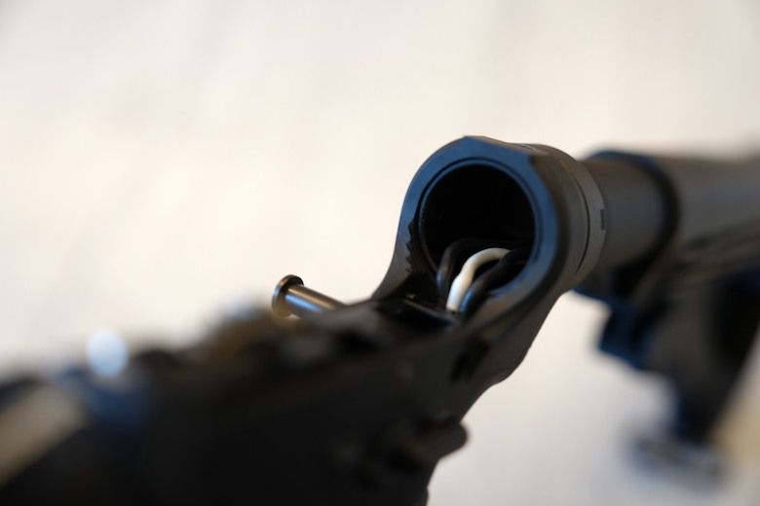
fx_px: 950
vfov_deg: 29.9
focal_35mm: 45
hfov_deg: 43.6
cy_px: 253
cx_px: 380
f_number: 2.8
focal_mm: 45
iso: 200
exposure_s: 1/6
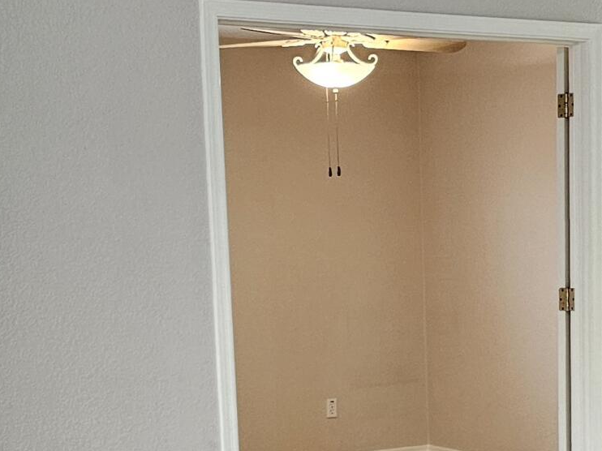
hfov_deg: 20.9
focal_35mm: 93
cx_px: 468
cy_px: 483
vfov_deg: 15.5
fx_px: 1617
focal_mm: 6.3
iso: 500
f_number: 1.7
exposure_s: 1/120
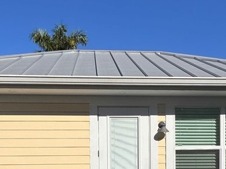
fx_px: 287
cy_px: 161
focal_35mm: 44
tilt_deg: -2.3
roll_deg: -0.5
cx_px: 118
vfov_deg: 30.9
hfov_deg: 43.0
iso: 32
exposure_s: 1/4926
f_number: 2.2
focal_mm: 2.22
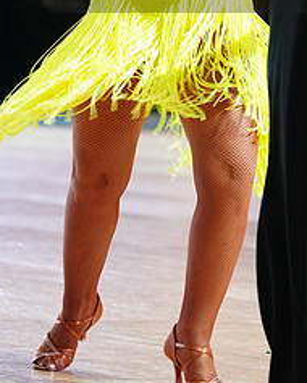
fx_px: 3879
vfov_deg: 5.6
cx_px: 274
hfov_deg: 4.5
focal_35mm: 342
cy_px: -40
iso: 2500
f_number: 4
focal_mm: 149
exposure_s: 1/250
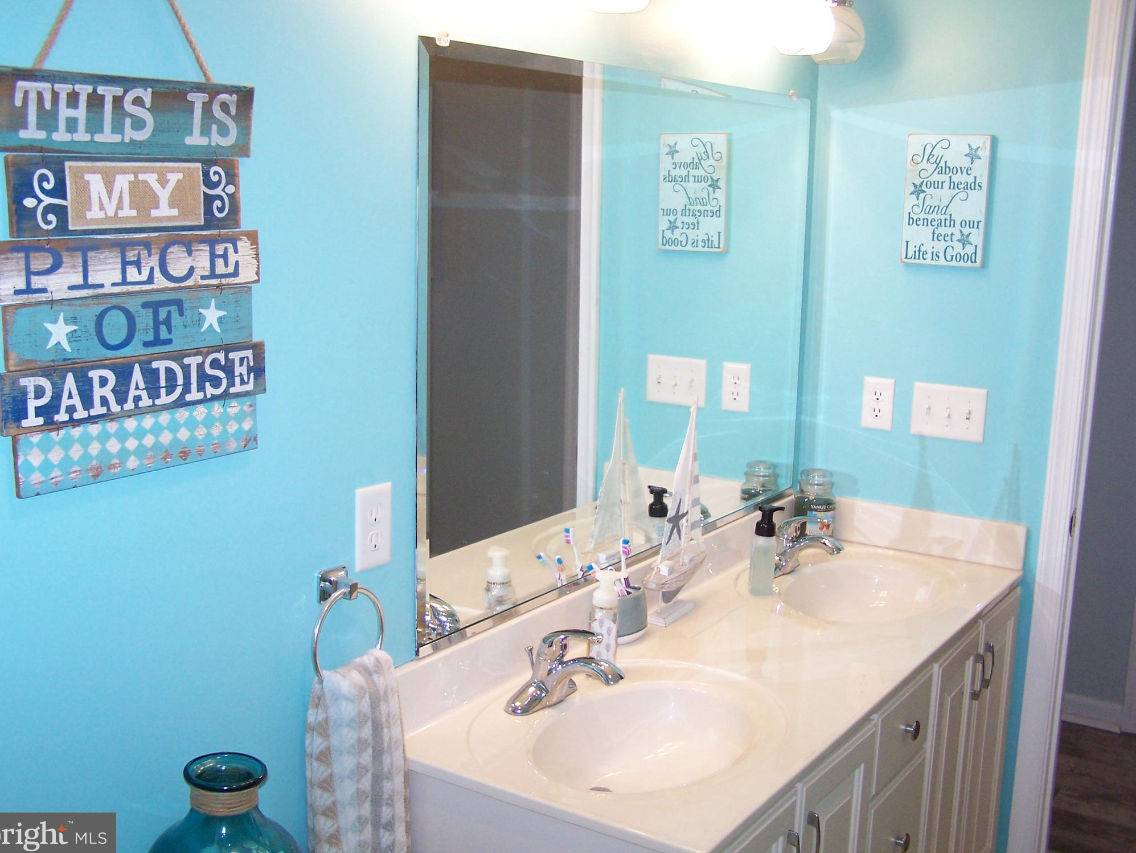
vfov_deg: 36.8
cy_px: 422
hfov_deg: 47.9
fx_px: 1280
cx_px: 557
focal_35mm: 39
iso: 140
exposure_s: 1/90
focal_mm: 6.3
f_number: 2.8
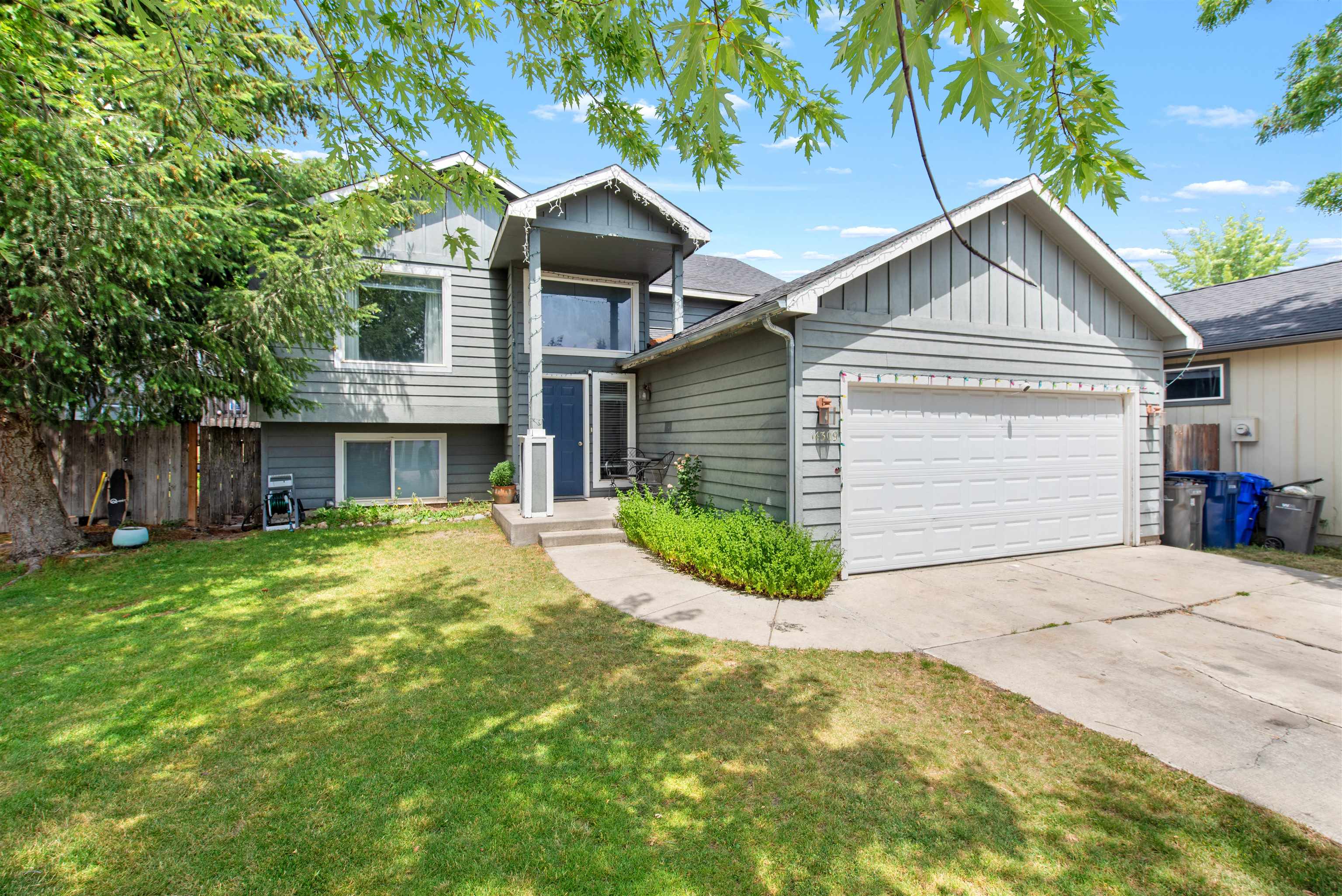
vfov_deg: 73.8
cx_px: 671
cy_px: 448
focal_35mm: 16
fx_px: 597
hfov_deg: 96.7
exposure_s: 1/100
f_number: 8
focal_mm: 16
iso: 100
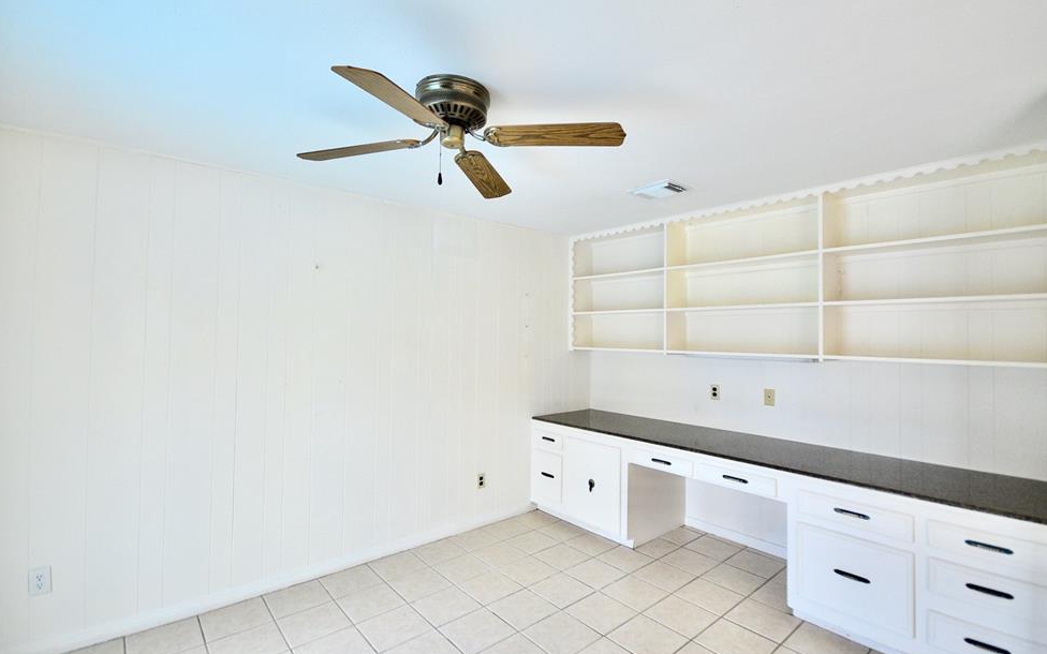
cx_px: 534
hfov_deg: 97.8
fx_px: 457
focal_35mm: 16
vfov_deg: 71.2
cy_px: 311
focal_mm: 10
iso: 1250
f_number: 5
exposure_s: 1/80
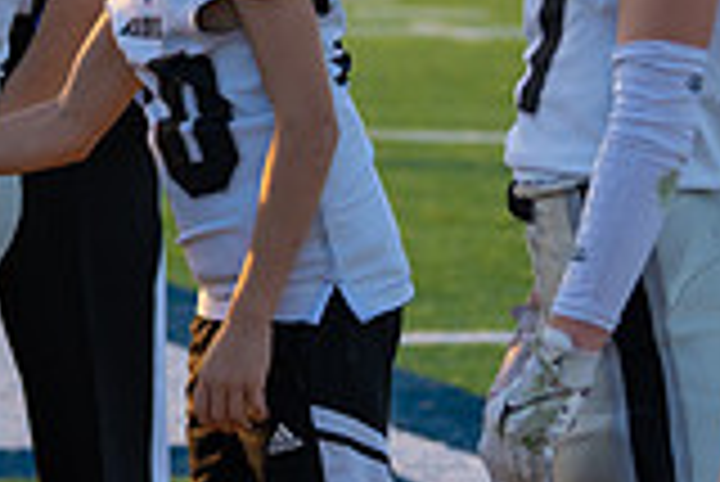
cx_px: 68
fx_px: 5084
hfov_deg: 8.1
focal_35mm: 254
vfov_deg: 5.4
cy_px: -151
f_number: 2.8
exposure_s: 1/1000
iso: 200
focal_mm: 70
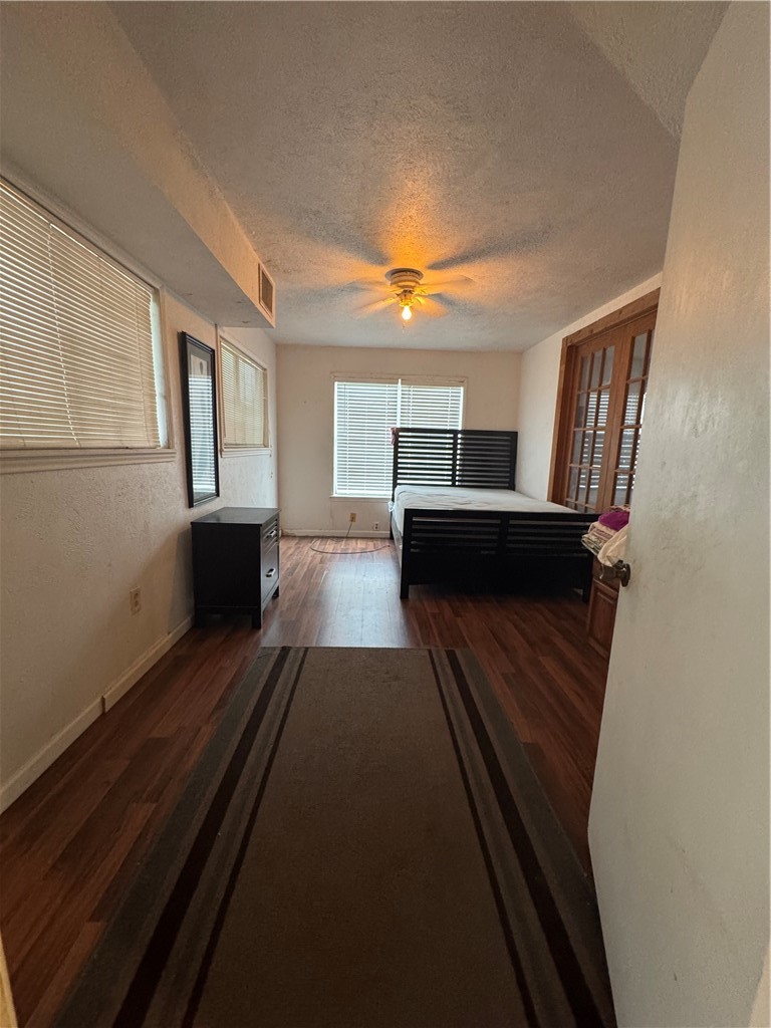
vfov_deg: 102.1
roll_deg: -1.0
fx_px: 416
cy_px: 514
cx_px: 386
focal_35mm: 14
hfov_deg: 85.7
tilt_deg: -9.9
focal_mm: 2.22
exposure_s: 1/60
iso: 500
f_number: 2.2
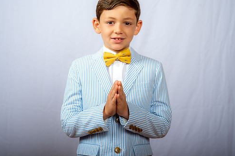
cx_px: 115
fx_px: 502
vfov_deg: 17.7
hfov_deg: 26.3
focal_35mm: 77
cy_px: 66
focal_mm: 65
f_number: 6.3
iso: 250
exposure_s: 1/200
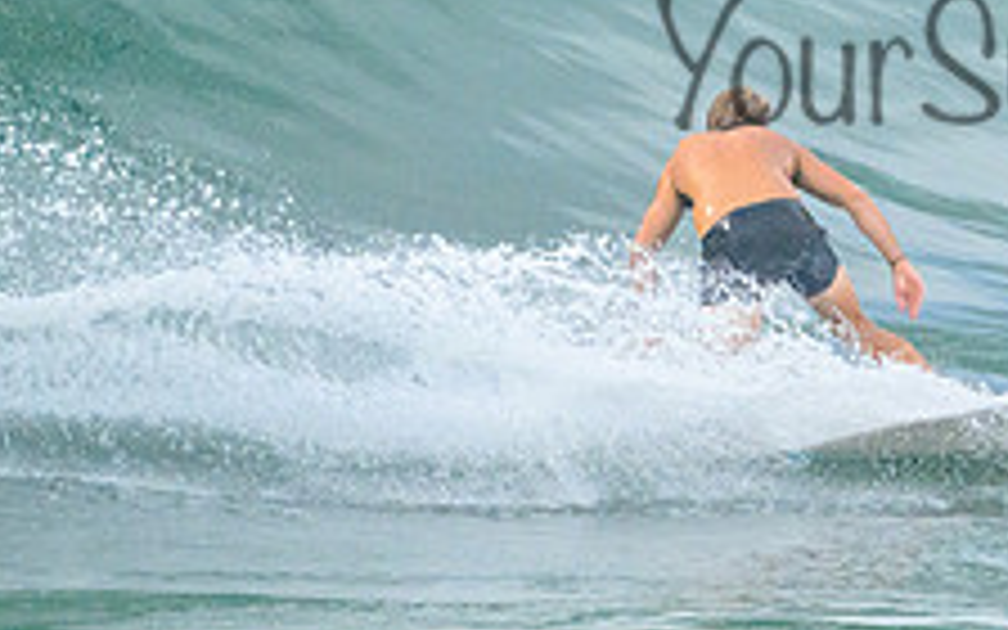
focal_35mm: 2108
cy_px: 20
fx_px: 57909
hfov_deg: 1.0
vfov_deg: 0.6
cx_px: 1120
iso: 2500
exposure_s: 1/2500
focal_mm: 800
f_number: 11
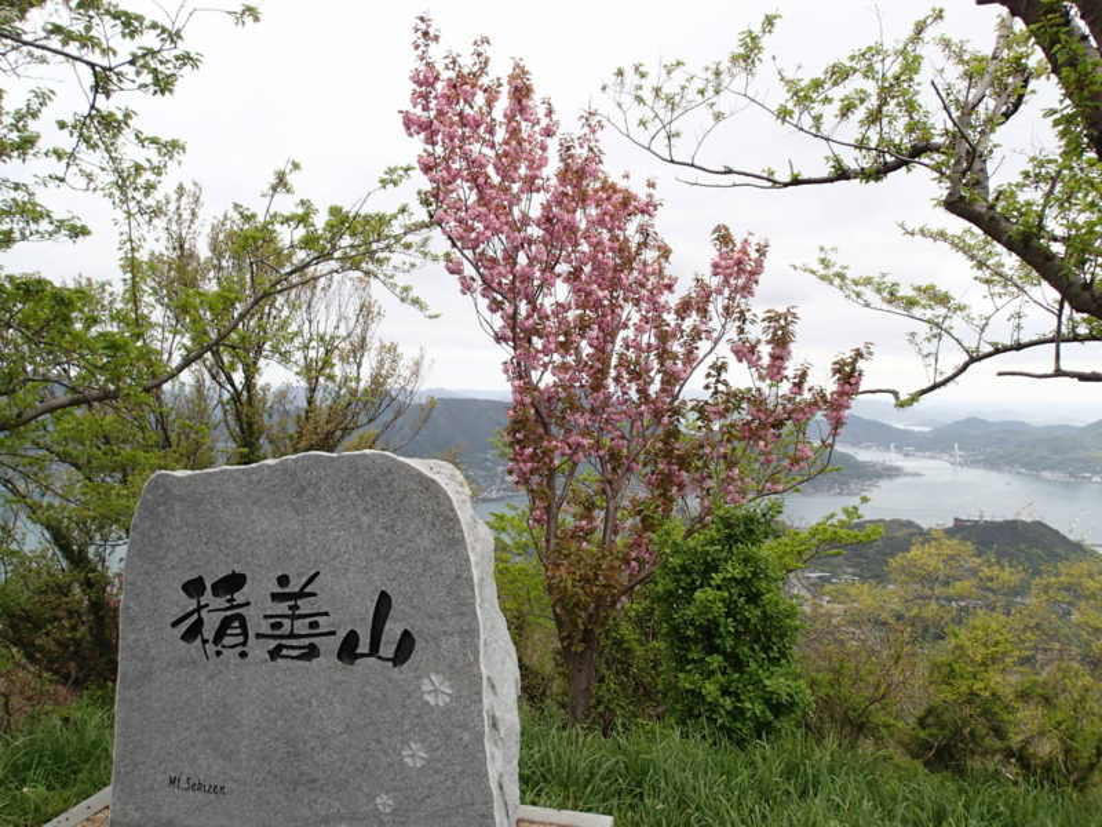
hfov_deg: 69.4
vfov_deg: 54.9
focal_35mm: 25
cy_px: 414
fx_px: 796
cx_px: 551
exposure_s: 1/640
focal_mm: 4.5
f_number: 2.8
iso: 100
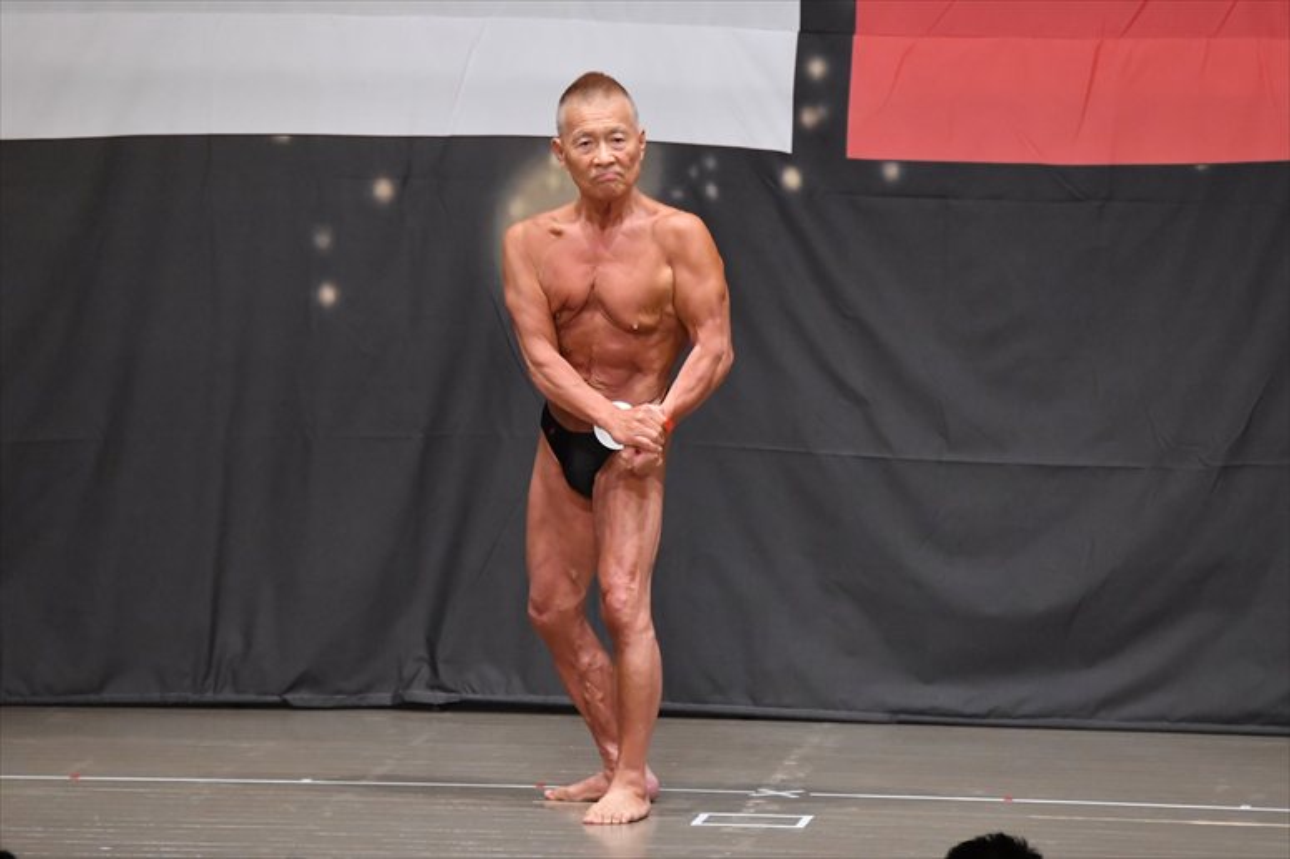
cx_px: 645
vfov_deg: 5.7
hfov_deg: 8.6
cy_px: 430
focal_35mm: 240
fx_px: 8596
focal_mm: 160
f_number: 5.6
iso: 6400
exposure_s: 1/400
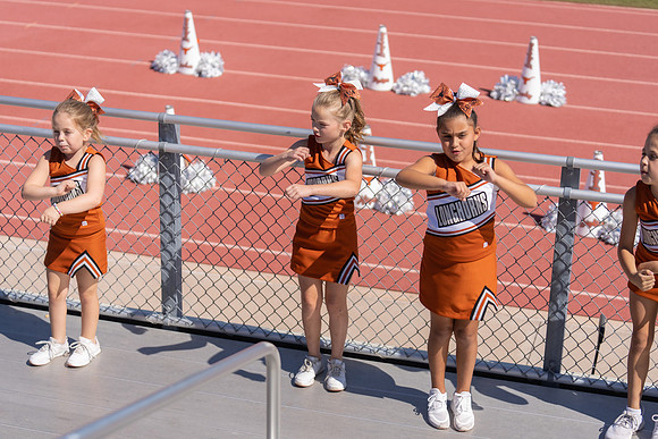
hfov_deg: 28.8
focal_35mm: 70
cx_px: 329
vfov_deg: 19.5
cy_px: 220
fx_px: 1280
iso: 100
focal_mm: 70
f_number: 2.8
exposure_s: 1/2000
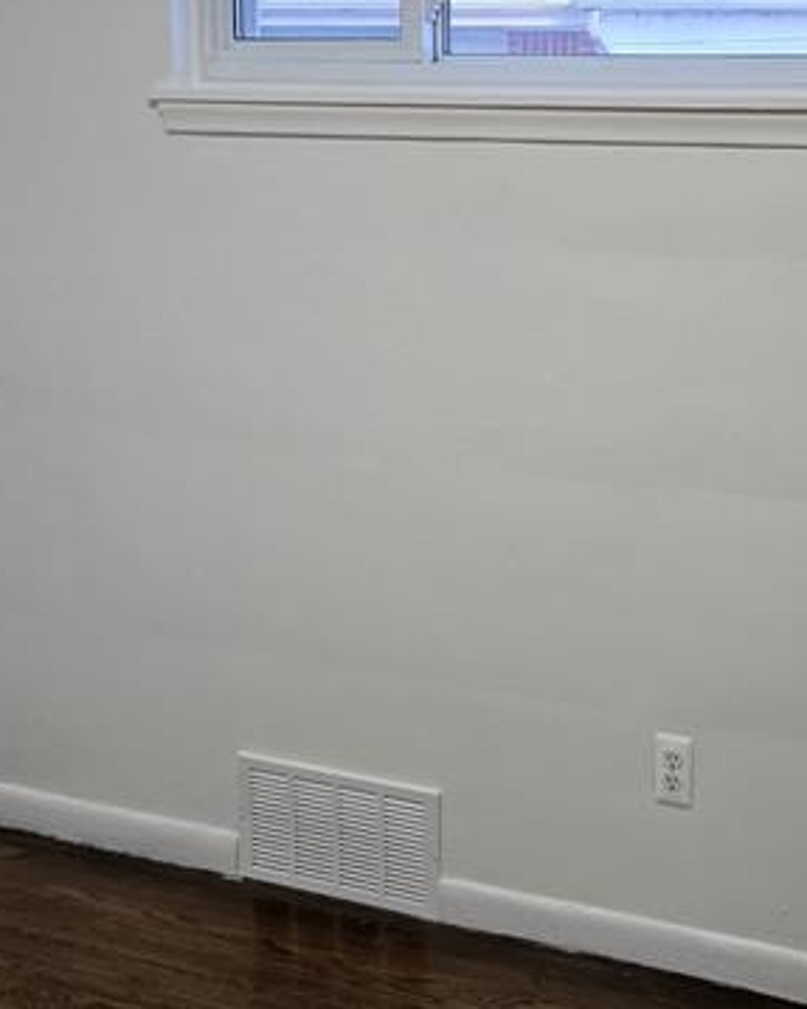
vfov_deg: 29.3
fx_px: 1912
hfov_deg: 23.6
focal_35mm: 64
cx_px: 613
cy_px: 298
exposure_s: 1/120
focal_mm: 5.4
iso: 320
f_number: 1.8
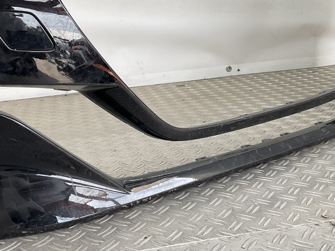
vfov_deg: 27.9
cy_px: 89
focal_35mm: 52
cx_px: 164
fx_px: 503
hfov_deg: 36.8
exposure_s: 1/136
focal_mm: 3
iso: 16
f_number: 1.8
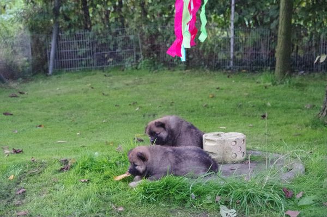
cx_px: 164
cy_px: 108
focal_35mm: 112
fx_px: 1016
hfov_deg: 18.3
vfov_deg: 12.2
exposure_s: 1/125
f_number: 5.6
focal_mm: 75
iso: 12800
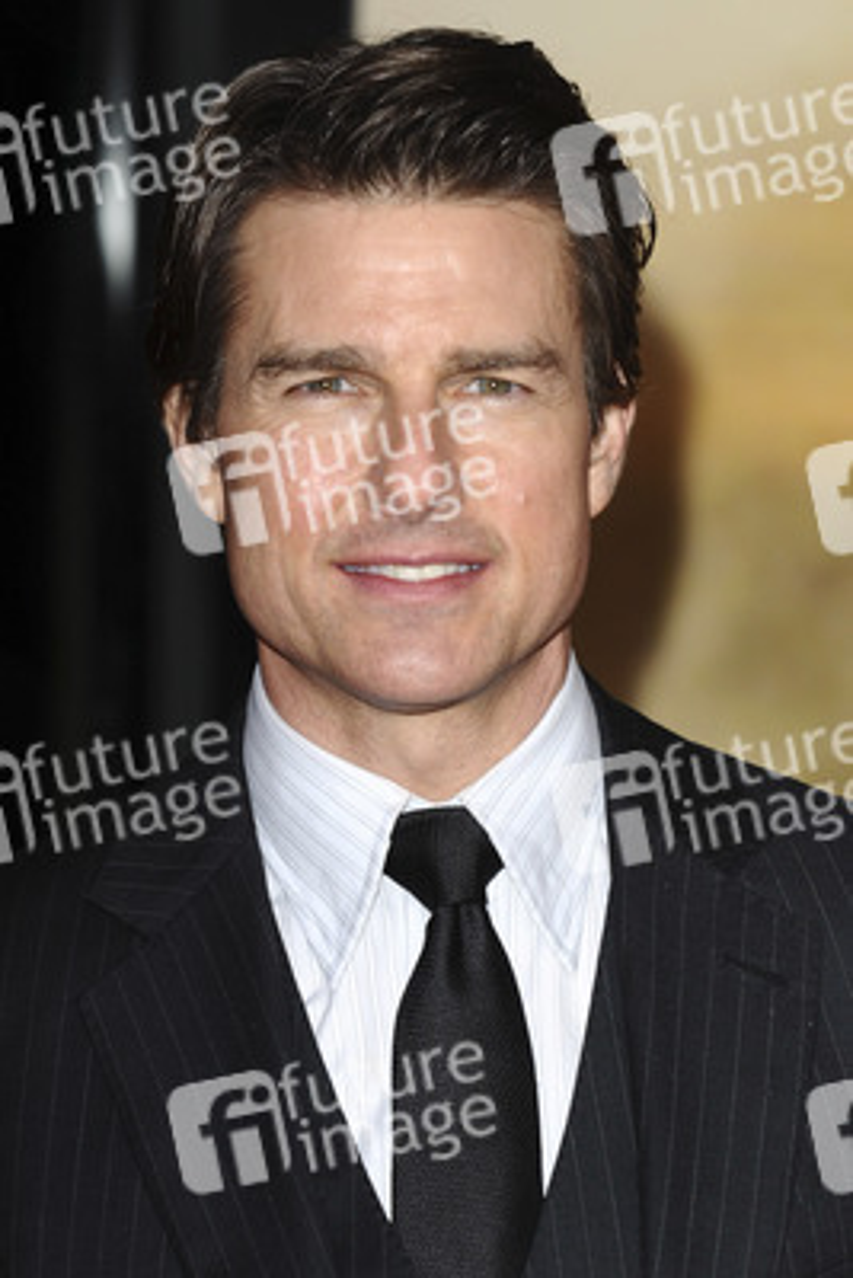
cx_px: 426
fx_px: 5593
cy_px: 639
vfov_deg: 13.0
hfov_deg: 8.7
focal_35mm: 158
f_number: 4.5
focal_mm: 105
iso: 320
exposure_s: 1/200
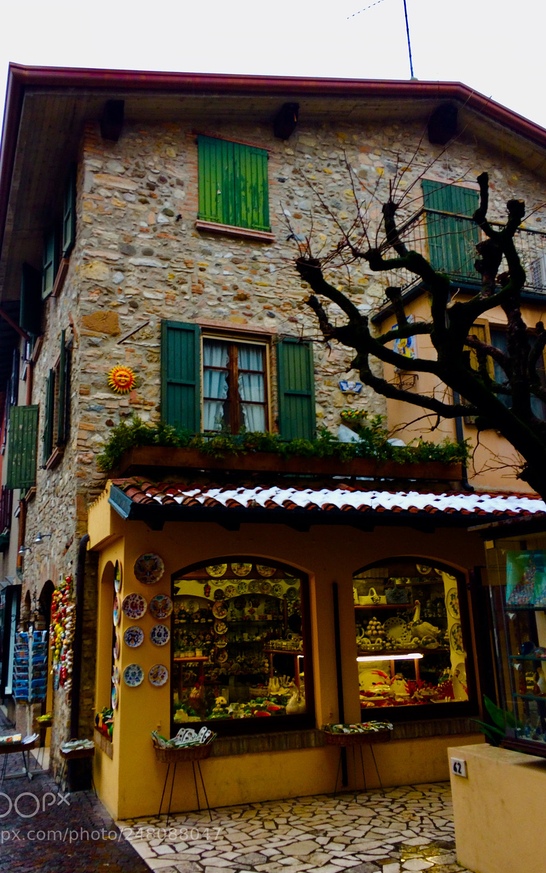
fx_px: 738
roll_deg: +4.3
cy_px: 437
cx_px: 264
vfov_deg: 61.2
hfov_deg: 40.6
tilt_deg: +12.3
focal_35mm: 31
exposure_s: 1/106
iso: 32
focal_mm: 4.15
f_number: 2.2
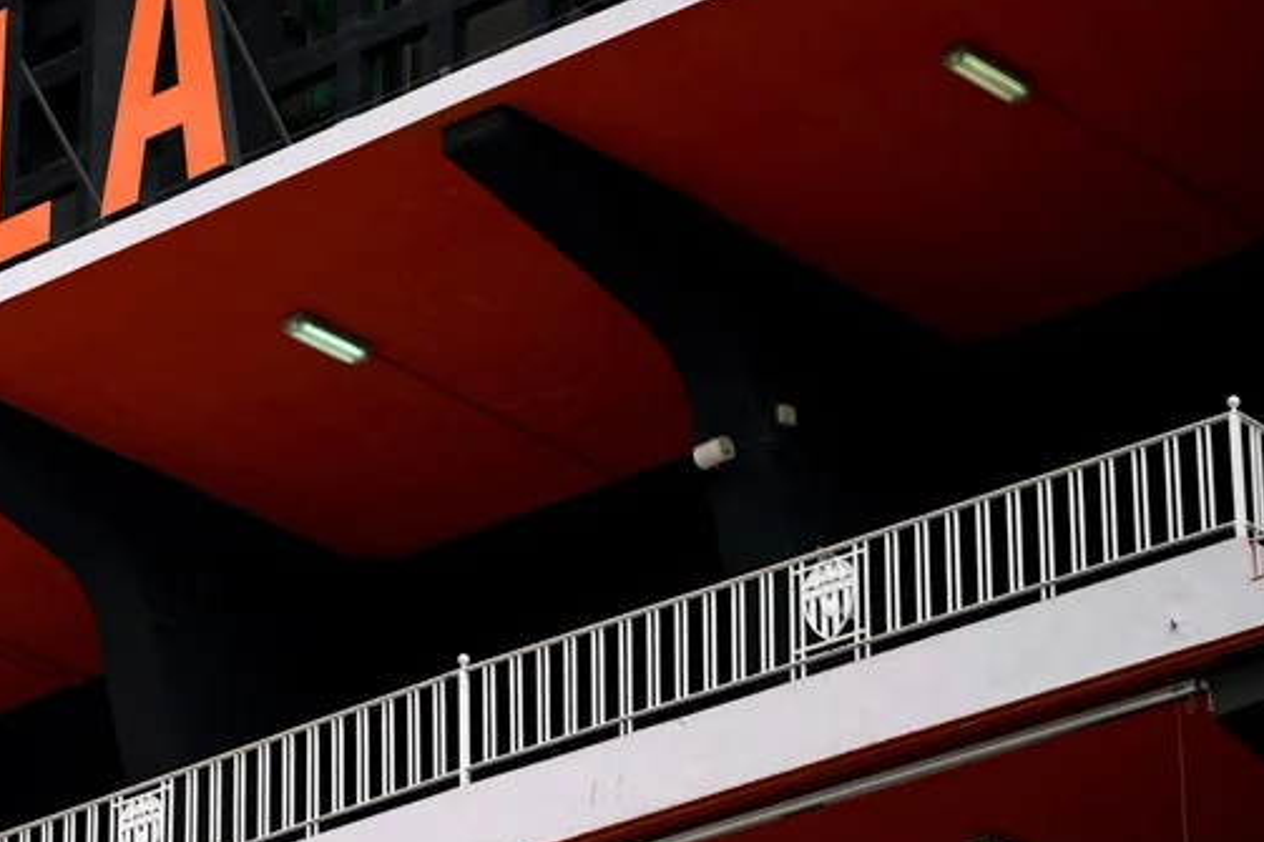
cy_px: 533
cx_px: -65
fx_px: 5861
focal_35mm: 167
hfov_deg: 12.1
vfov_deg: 8.2
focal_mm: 70
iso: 160
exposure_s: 1/1600
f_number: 2.8
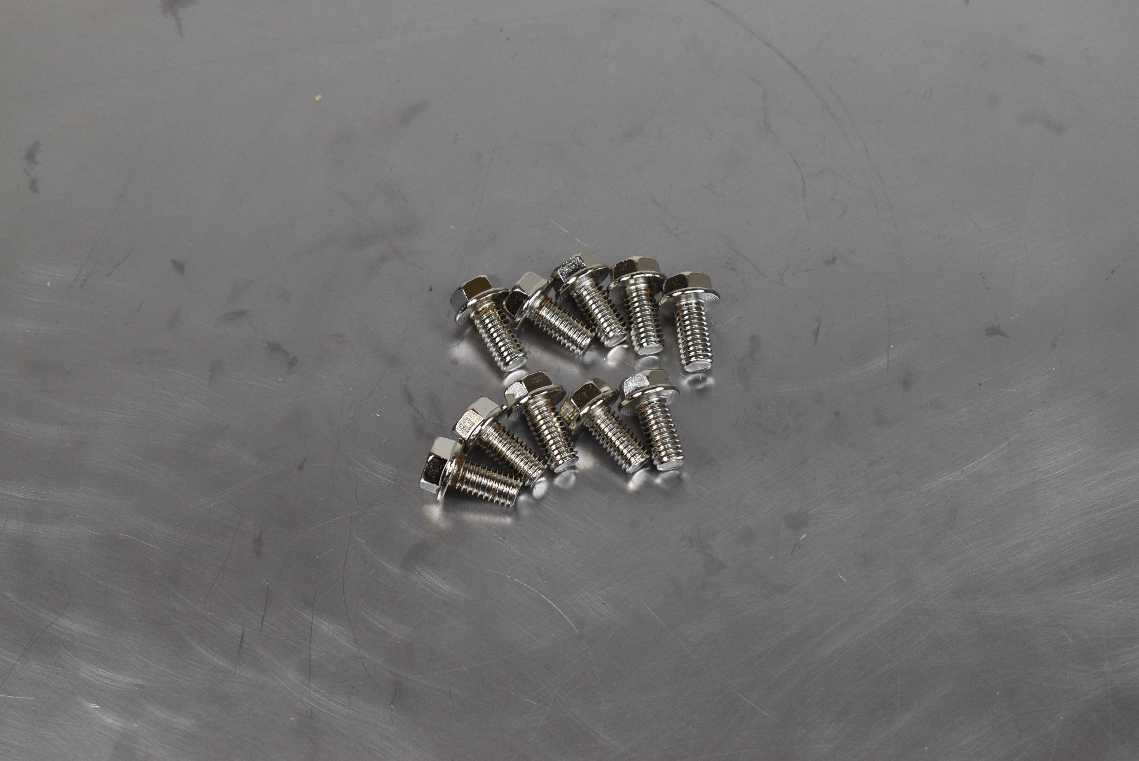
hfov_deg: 24.6
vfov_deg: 16.6
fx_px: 2612
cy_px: 380
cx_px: 570
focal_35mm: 82
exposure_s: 1/200
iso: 1250
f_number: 7.1
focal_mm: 55
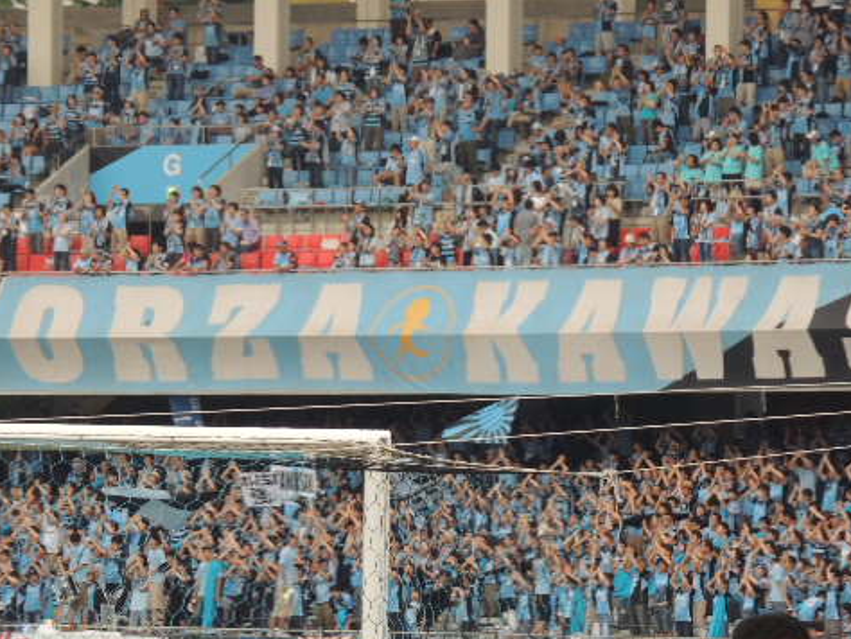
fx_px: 9125
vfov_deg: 4.0
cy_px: 314
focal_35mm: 371
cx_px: 384
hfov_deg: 5.3
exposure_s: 1/160
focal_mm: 49
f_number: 4.7
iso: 400
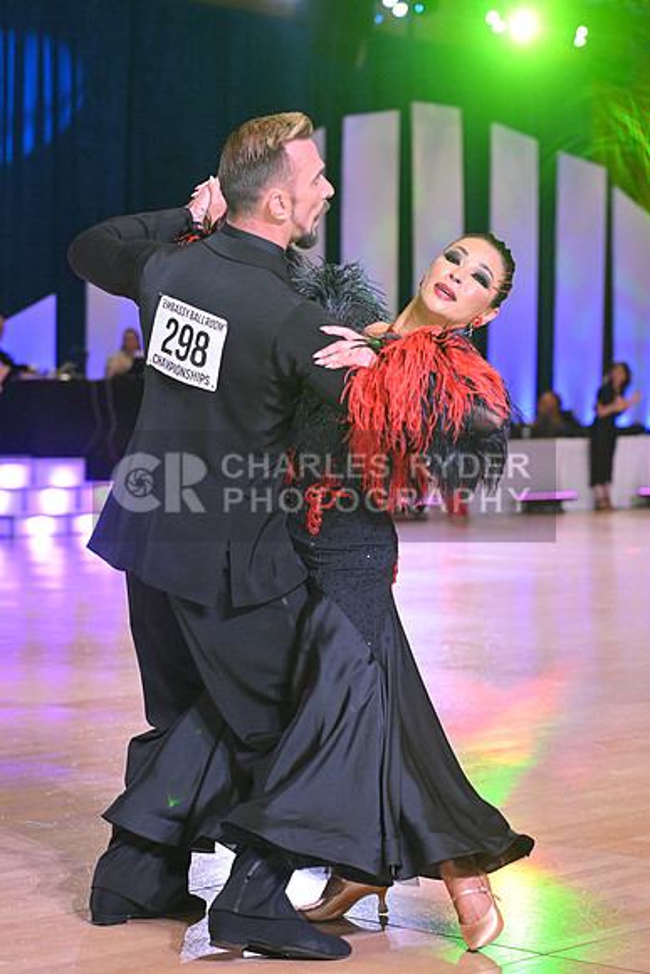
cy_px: 487
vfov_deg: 22.6
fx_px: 2436
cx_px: 325
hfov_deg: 15.2
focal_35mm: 90
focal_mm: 90
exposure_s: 1/400
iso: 3200
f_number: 4.5
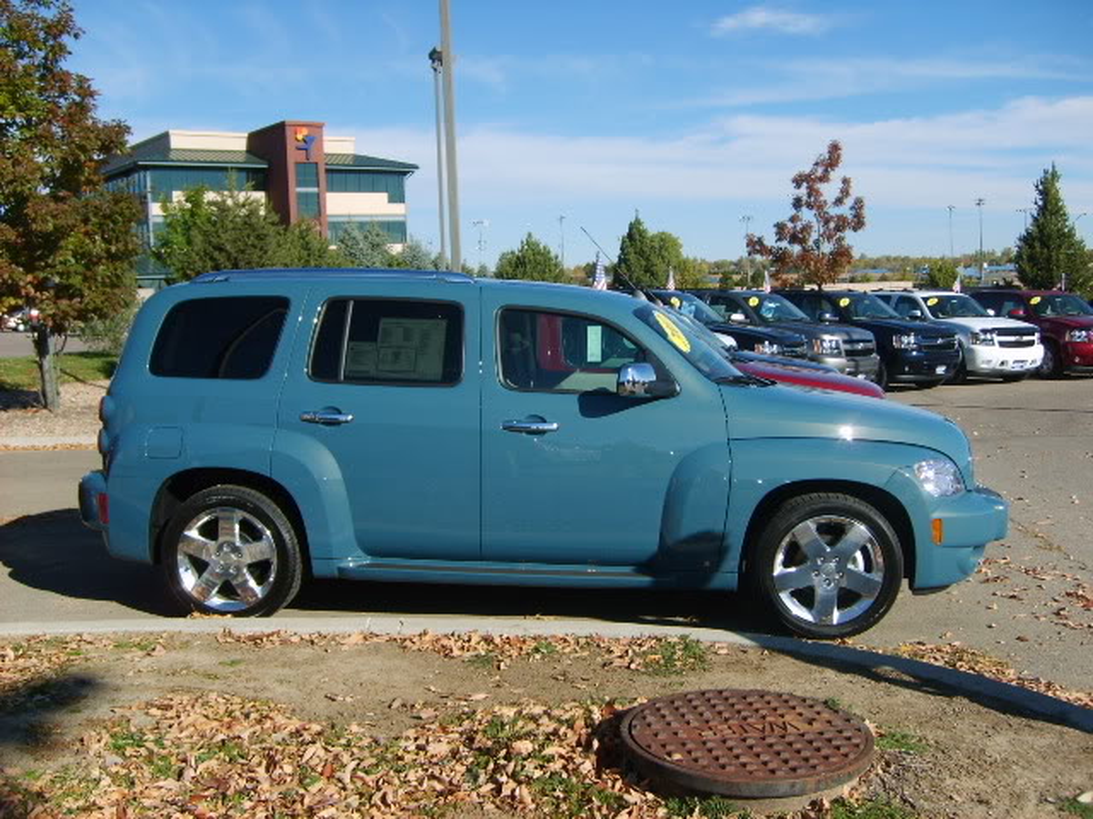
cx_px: 546
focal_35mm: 35
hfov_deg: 52.6
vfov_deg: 40.7
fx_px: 1105
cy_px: 410
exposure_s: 1/1000
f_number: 2.8
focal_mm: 5.8
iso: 50
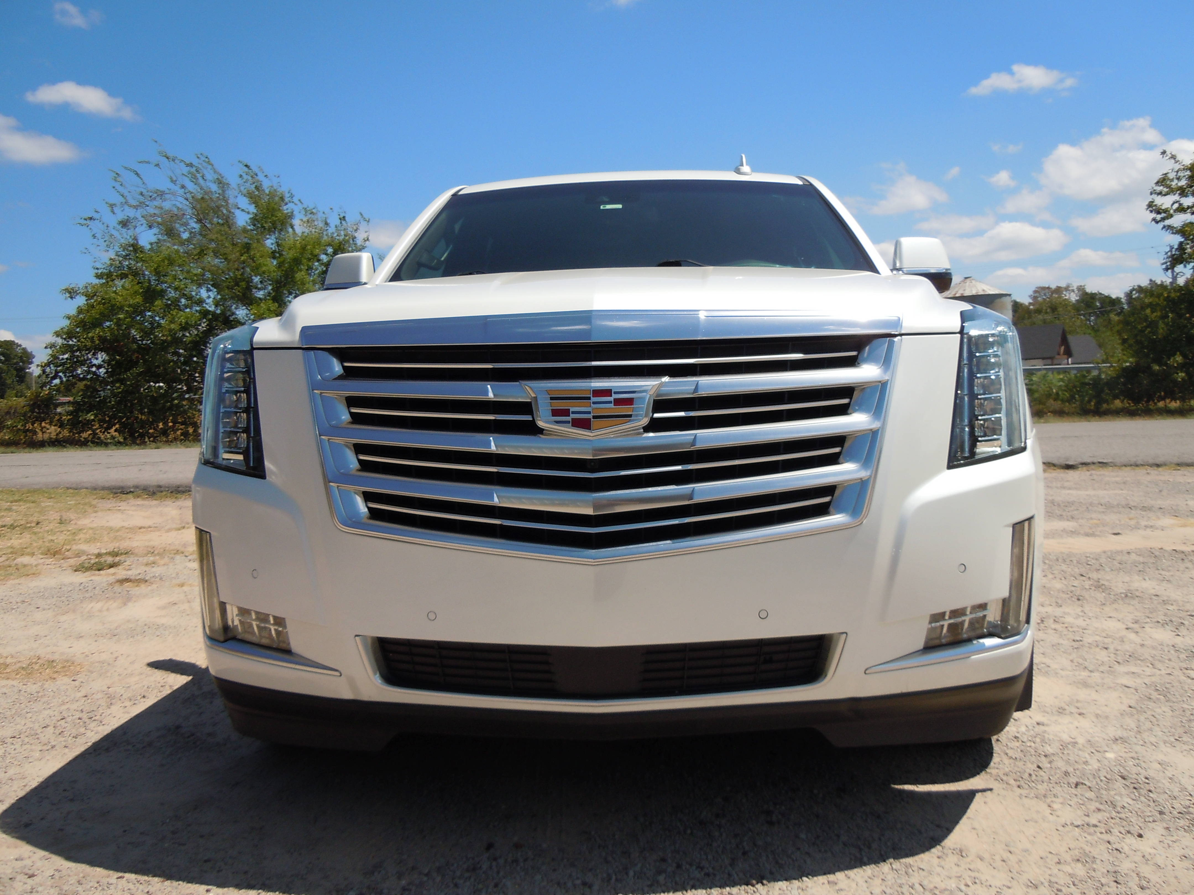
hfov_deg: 60.0
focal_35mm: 30
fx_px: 1035
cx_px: 597
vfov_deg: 46.8
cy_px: 448
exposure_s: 1/400
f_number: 7
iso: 100
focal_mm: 5.4
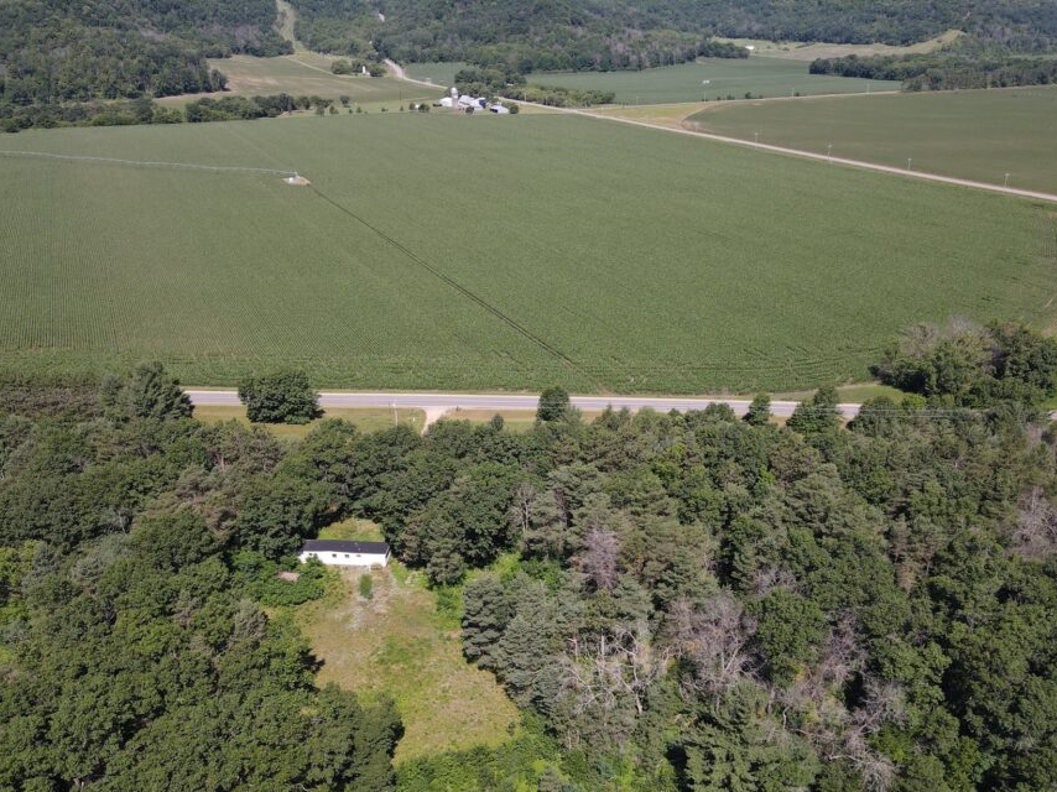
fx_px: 916
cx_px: 564
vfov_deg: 46.5
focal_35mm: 30
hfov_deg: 59.9
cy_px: 475
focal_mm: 4.5
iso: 100
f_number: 2.8
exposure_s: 1/500
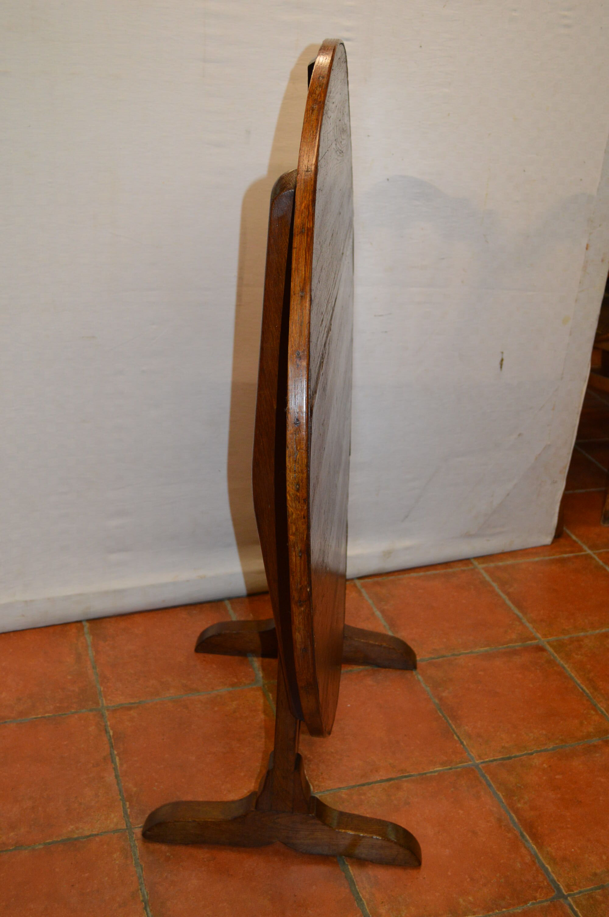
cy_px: 458
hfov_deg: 34.1
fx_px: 991
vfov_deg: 49.6
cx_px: 304
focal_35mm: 39
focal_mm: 26
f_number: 4.2
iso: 720
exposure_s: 1/60
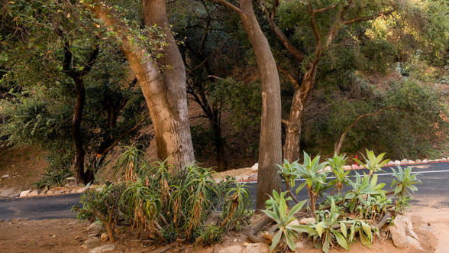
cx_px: 358
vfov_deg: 36.2
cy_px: 42
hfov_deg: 58.0
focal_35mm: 31
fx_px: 369
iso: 100
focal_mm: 17
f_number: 10
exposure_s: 1/25
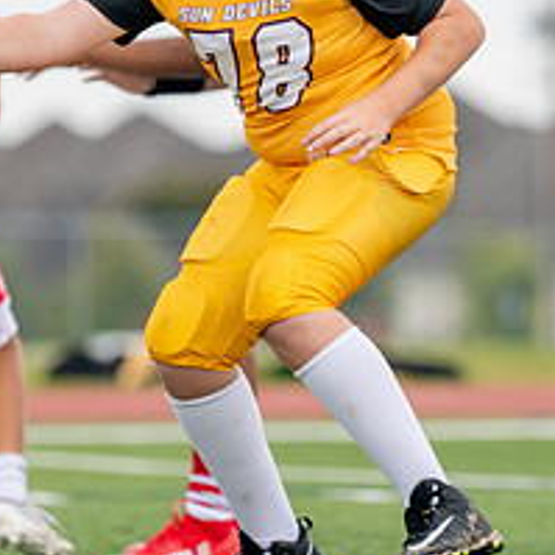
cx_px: 441
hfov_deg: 2.6
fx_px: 12389
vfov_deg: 2.6
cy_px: 133
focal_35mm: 683
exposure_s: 1/2000
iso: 500
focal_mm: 167
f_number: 2.8
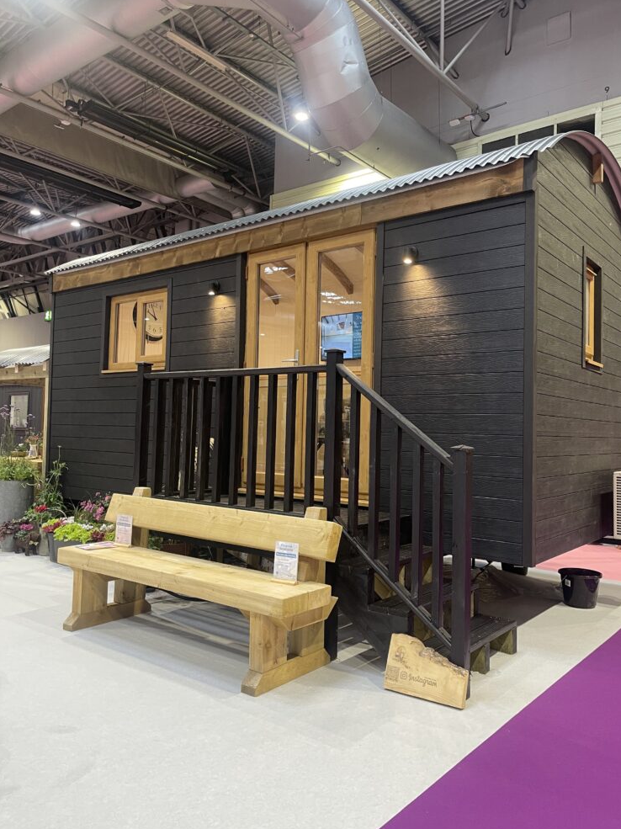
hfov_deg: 53.0
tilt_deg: +1.5
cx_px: 321
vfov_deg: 67.3
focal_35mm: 26
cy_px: 401
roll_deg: -2.1
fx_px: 622
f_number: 1.6
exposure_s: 1/50
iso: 160
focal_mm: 5.1
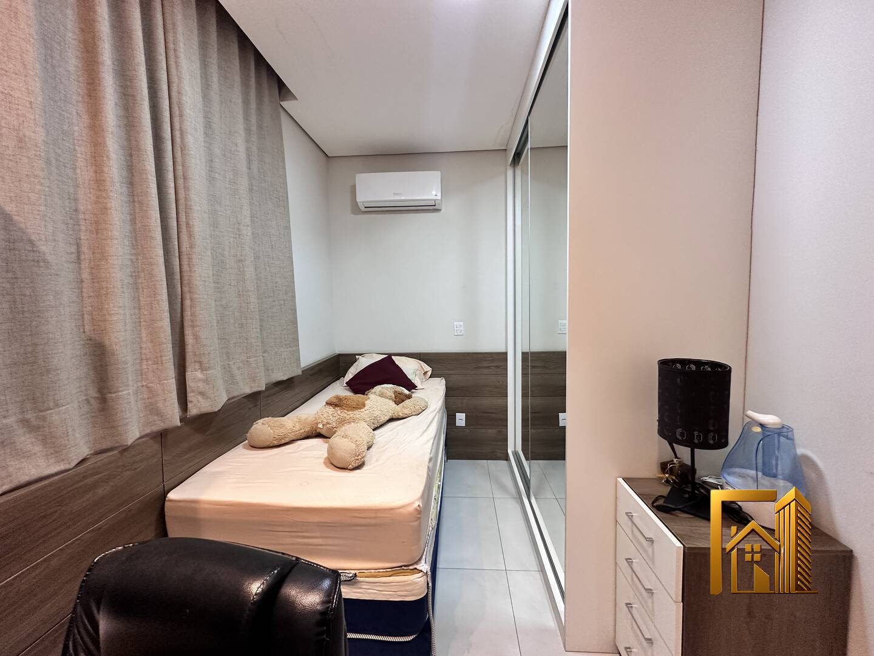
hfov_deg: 102.1
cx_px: 437
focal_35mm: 14
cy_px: 328
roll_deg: +1.2
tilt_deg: -3.8
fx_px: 353
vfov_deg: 85.7
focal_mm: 2.22
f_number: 2.2
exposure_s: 1/60
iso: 250
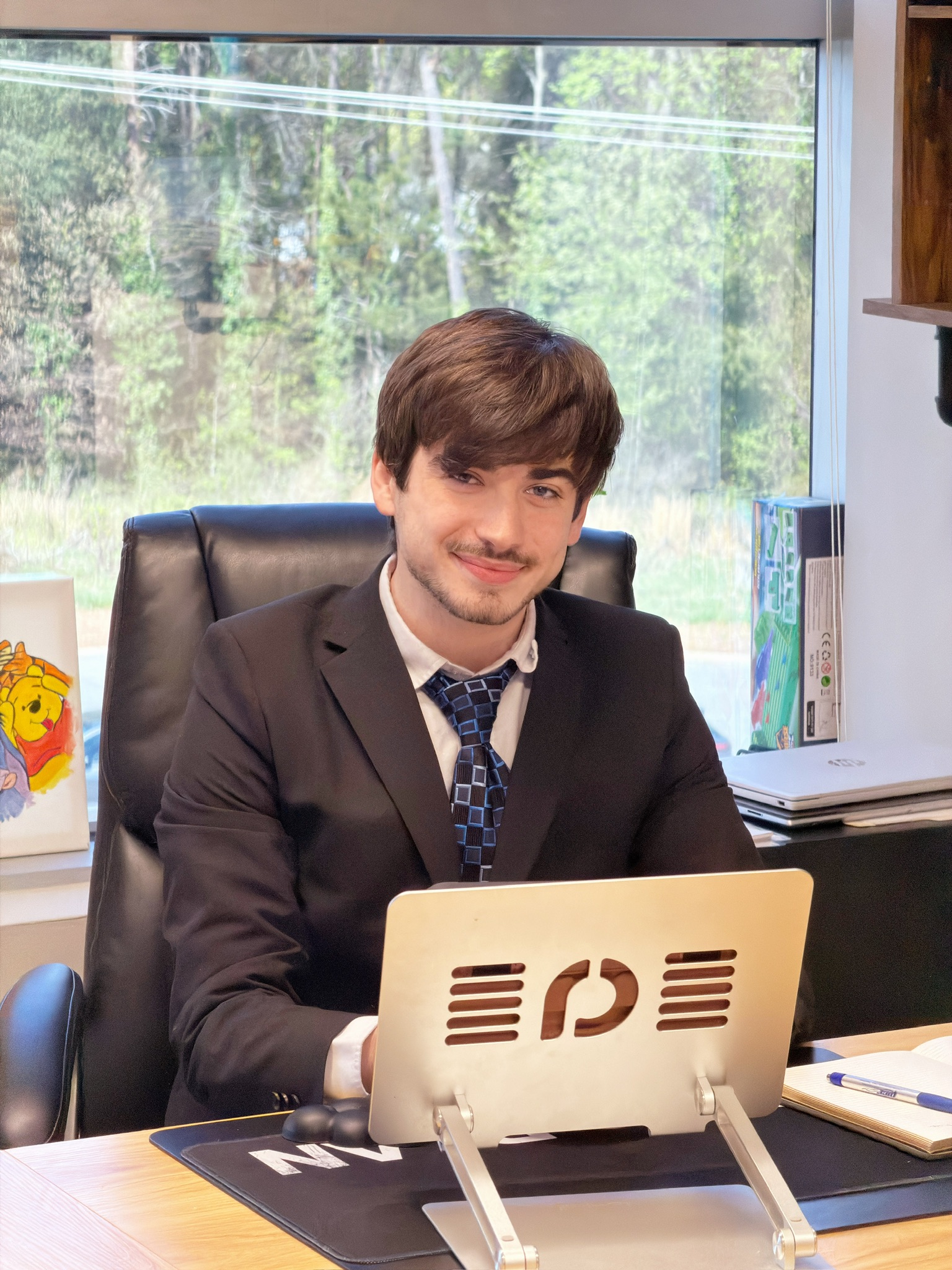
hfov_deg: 14.8
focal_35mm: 100
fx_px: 3667
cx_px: 476
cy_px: 635
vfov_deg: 19.6
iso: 400
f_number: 2.8
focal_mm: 16.89
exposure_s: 1/106
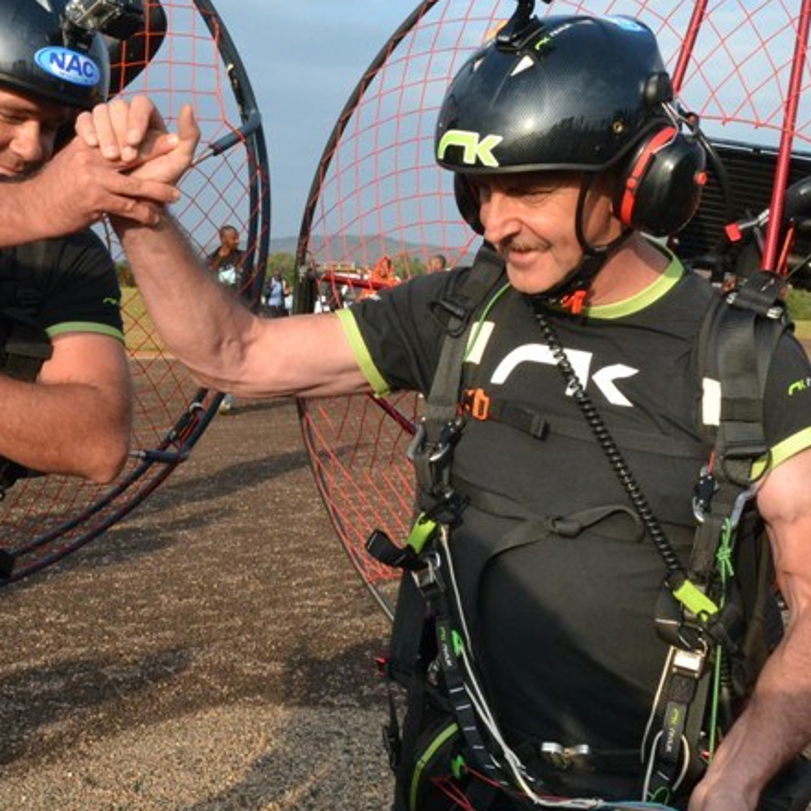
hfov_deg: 32.6
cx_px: 287
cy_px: 418
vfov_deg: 32.8
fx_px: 1378
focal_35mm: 52
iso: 1600
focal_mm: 18
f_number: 13
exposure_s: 1/640
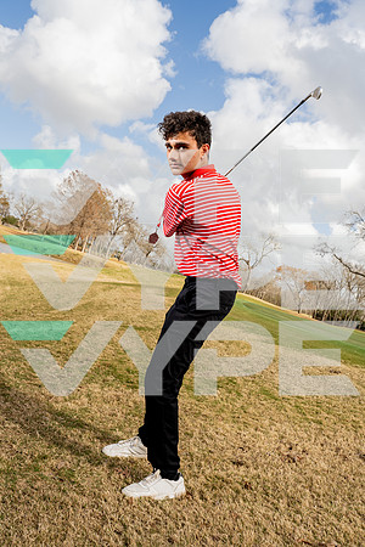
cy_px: 274
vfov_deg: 58.7
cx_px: 182
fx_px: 487
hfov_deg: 41.1
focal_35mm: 32
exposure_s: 1/250
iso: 100
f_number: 8
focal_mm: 32
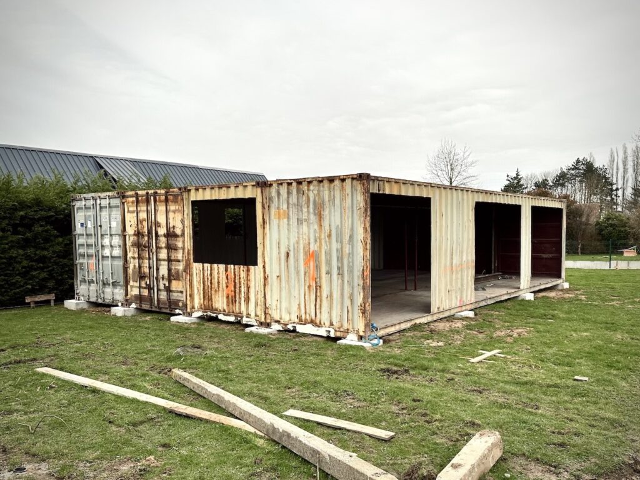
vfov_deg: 56.8
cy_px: 240
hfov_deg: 71.6
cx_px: 320
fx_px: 444
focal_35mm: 24
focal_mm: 6.86
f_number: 1.78
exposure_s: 1/303
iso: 80
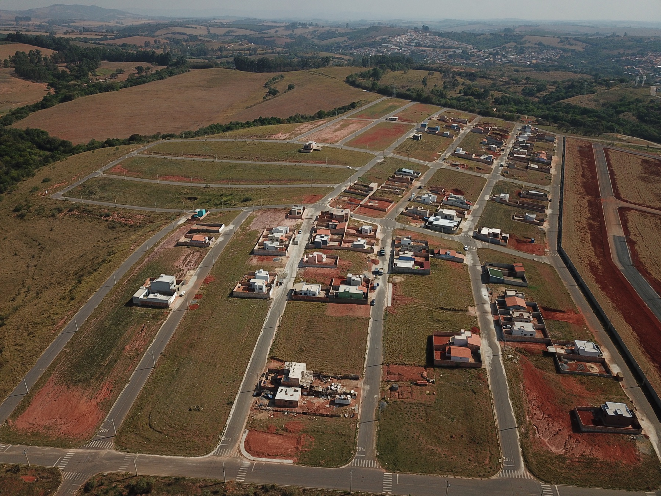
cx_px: 330
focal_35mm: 26
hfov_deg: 67.3
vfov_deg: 53.1
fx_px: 496
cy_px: 248
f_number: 2.2
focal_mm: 4.73
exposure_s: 1/2660
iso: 100
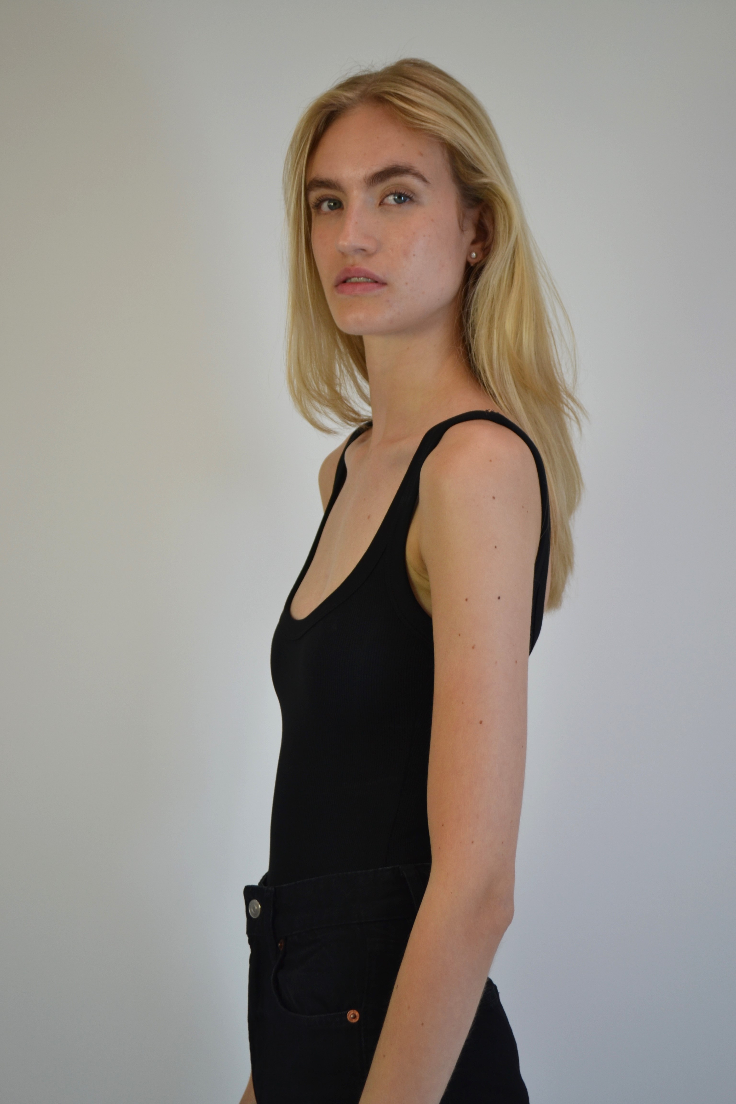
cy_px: 552
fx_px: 1932
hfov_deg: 21.6
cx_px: 368
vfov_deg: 31.9
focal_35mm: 63
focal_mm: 42
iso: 200
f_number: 5.3
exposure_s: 1/100
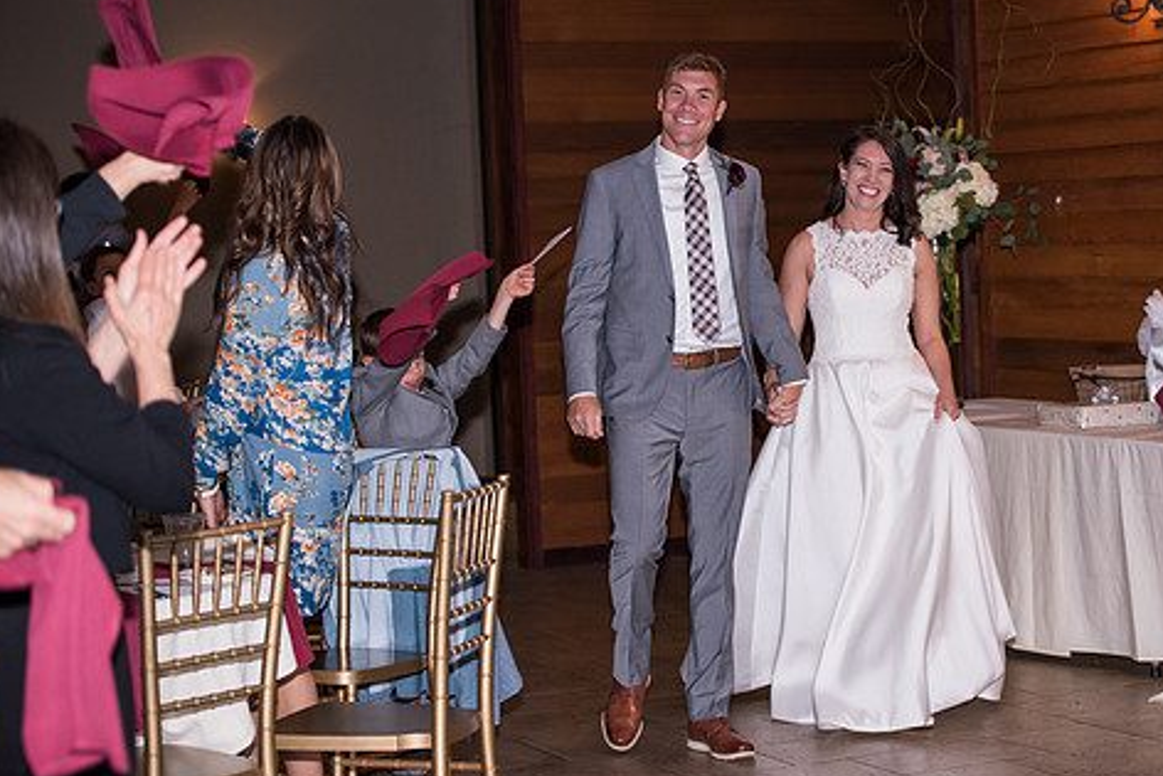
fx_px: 2779
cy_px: 319
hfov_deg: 23.6
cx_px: 695
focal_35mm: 86
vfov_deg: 15.9
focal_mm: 70
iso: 500
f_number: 3.2
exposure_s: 1/400
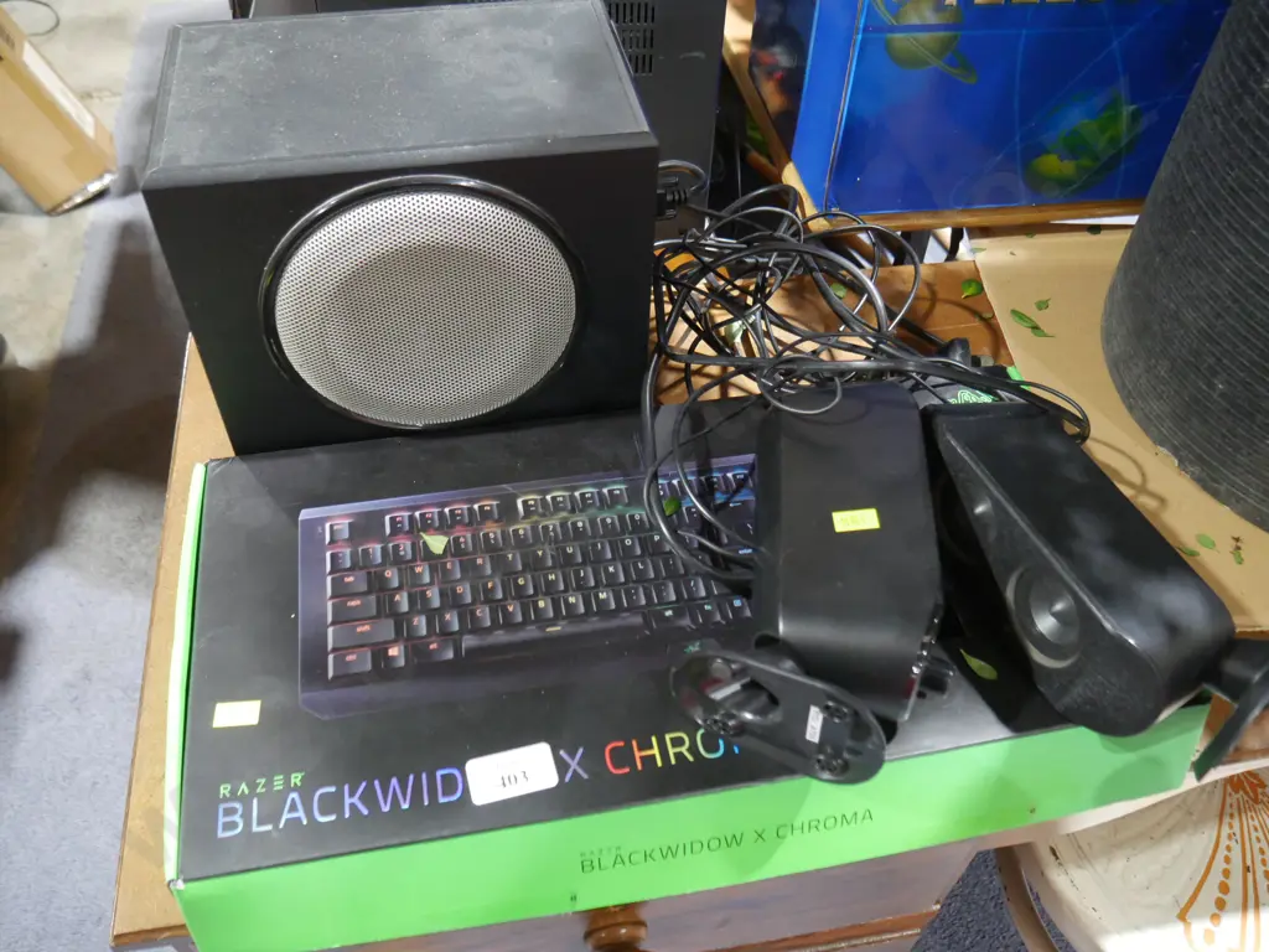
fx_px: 1100
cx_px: 634
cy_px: 476
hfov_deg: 60.0
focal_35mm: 30
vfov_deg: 46.8
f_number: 3.6
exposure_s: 1/60
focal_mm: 15
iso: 2000
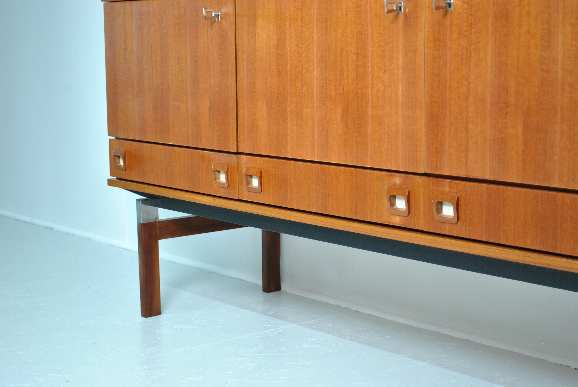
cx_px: 289
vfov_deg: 20.7
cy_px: 194
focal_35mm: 66
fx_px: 1061
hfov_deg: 30.5
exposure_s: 1/30
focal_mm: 44
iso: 1000
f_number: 5.3
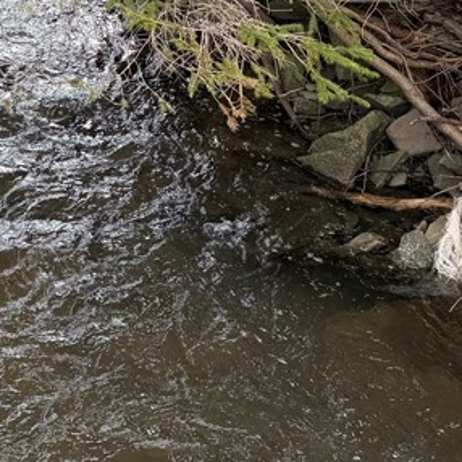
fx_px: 1148
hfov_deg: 20.6
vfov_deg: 21.3
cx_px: -157
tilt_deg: -16.3
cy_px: -78
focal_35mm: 76
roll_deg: +1.2
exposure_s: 1/430
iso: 80
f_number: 1.78
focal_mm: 6.76
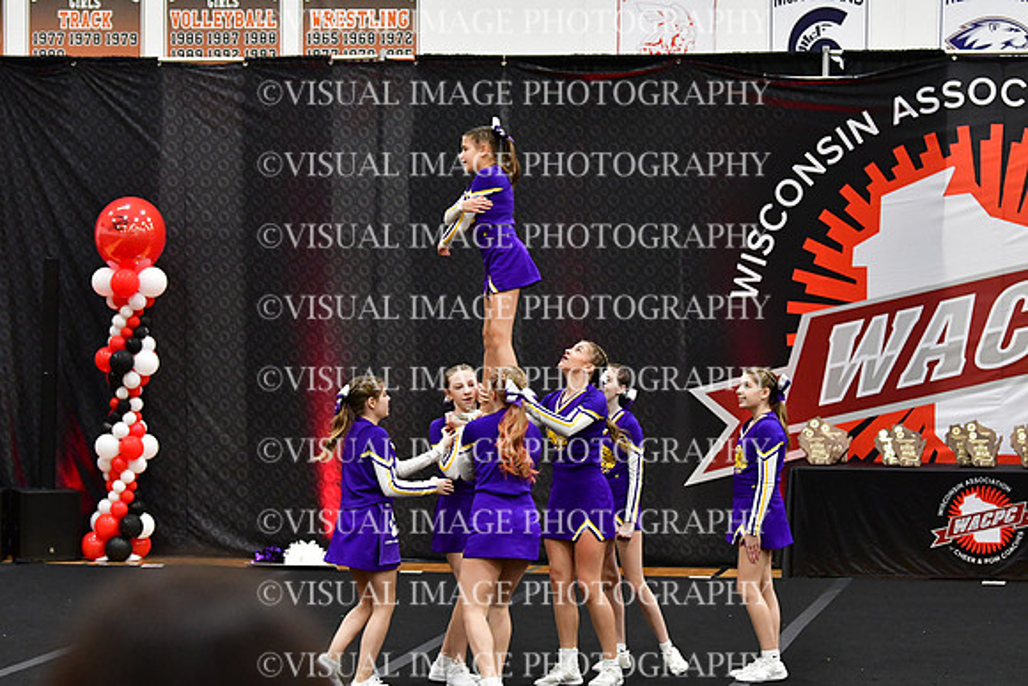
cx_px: 514
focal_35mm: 135
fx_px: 3856
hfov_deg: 15.2
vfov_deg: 10.2
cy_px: 343
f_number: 3.5
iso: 5000
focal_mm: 90
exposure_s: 1/500
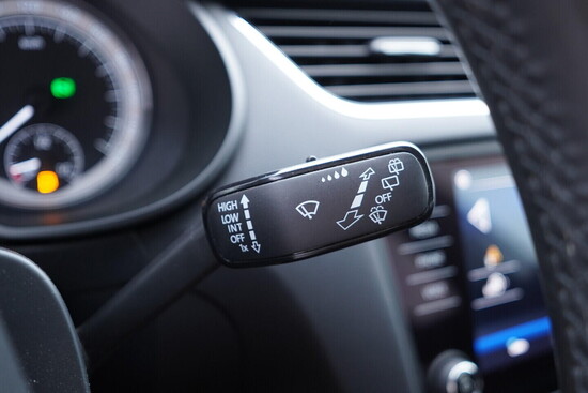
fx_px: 588
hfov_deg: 53.1
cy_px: 196
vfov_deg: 36.9
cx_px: 294
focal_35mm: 36
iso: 500
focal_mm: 24
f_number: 2.8
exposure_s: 1/40
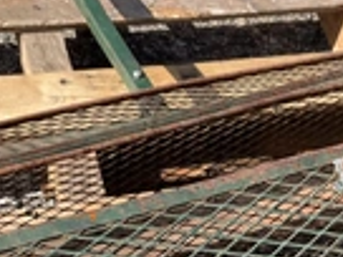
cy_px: 275
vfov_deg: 16.9
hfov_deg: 22.8
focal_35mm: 85
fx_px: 842
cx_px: 252
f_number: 1.8
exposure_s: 1/1098
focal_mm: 3
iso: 25
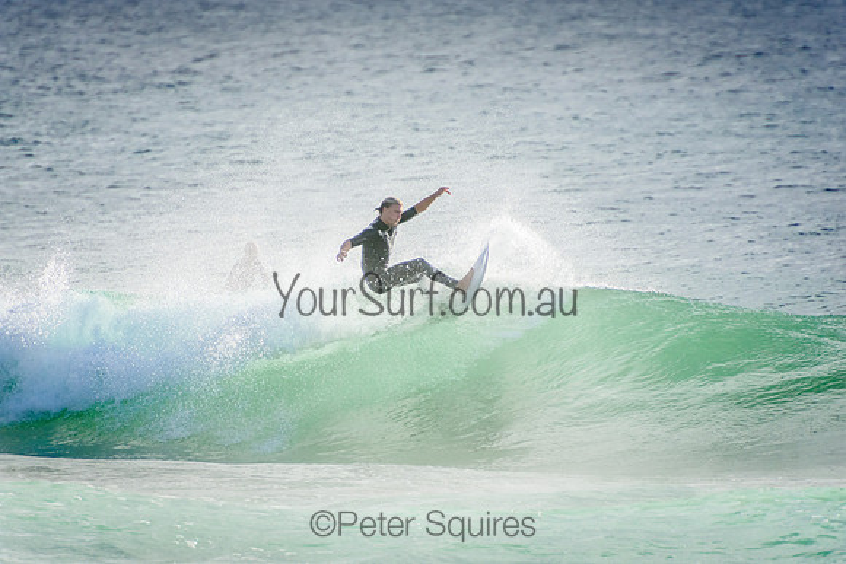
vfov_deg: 2.3
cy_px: 282
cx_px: 423
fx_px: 14103
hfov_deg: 3.4
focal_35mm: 600
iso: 320
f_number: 5.6
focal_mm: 400
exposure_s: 1/2000
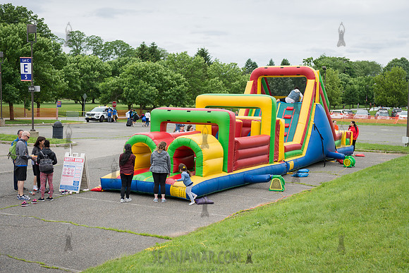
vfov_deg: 24.6
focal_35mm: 55
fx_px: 625
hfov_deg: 36.2
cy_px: 136
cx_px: 204
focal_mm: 55
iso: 200
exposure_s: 1/1000
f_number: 3.5
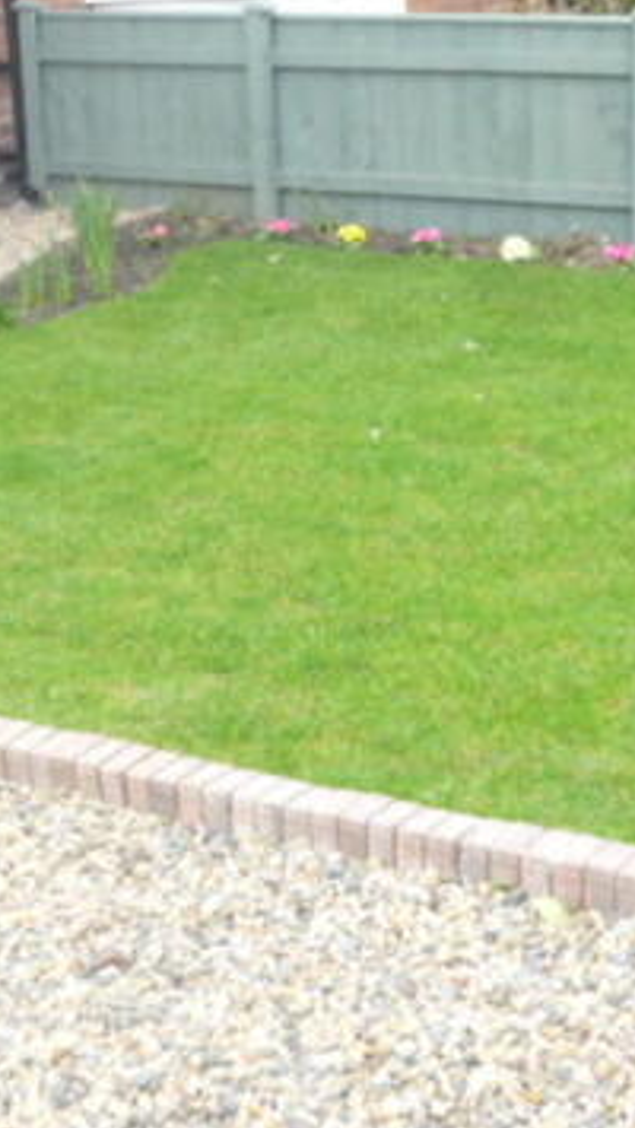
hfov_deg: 17.7
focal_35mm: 68
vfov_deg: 31.0
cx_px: 351
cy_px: 504
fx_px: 2033
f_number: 3.5
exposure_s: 1/100
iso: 100
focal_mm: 6.8
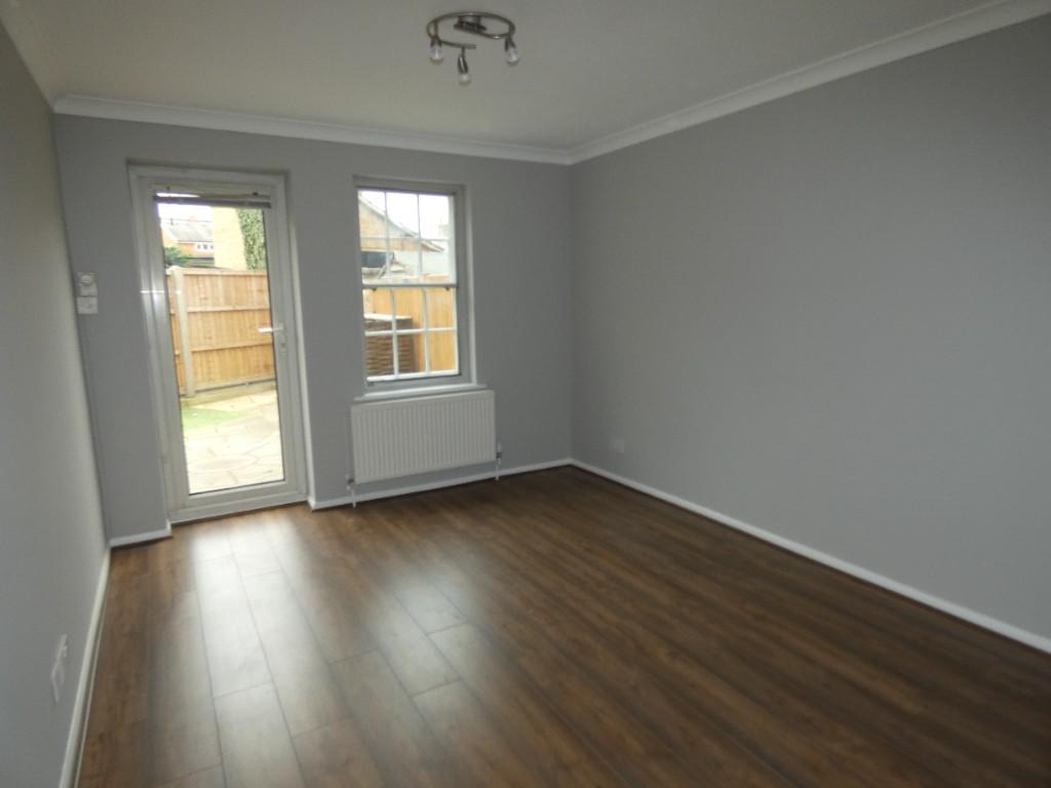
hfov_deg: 81.7
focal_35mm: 20
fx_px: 607
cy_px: 394
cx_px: 526
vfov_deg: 66.0
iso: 100
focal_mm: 3.6
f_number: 2.8
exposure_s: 1/60
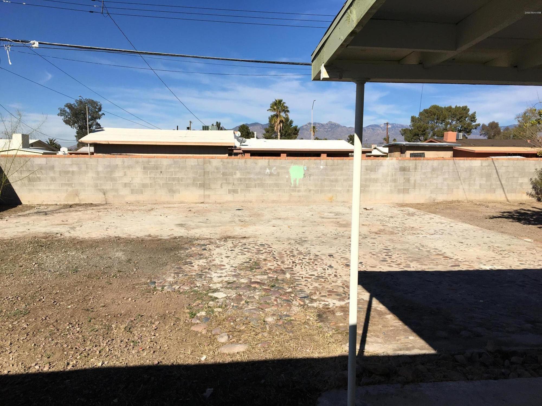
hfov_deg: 61.7
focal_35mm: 29
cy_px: 203
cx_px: 271
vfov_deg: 48.2
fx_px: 454
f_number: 2.2
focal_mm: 4.15
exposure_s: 1/2564
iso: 25
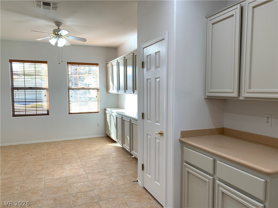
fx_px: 209
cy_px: 104
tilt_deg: -5.2
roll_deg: +0.7
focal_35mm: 26
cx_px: 139
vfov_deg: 53.1
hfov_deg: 67.3
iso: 64
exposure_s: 1/60
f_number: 1.8
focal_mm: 4.25
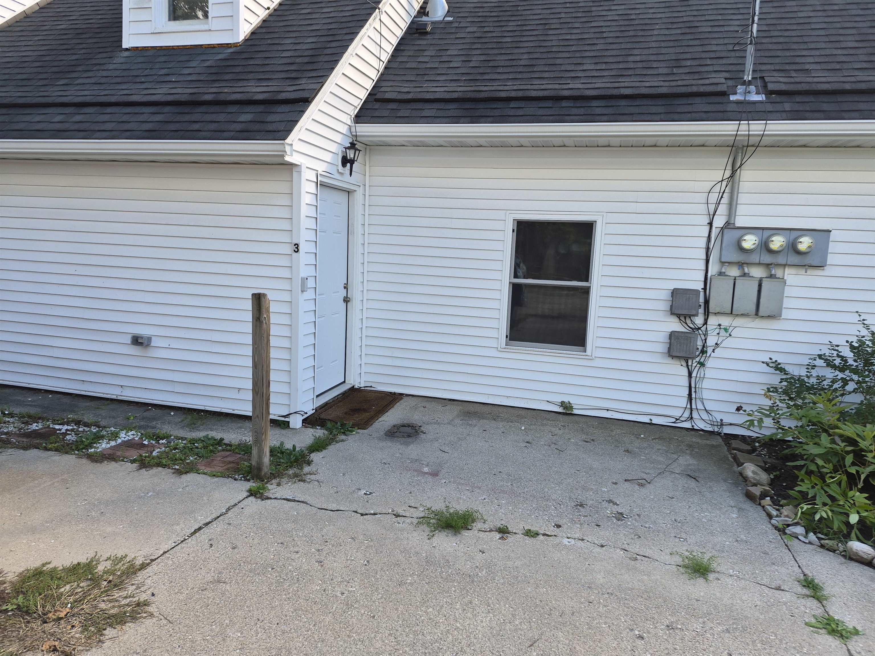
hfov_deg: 73.9
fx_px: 581
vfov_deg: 58.9
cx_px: 438
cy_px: 328
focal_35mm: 23
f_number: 1.8
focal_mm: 5.4
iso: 80
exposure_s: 1/666
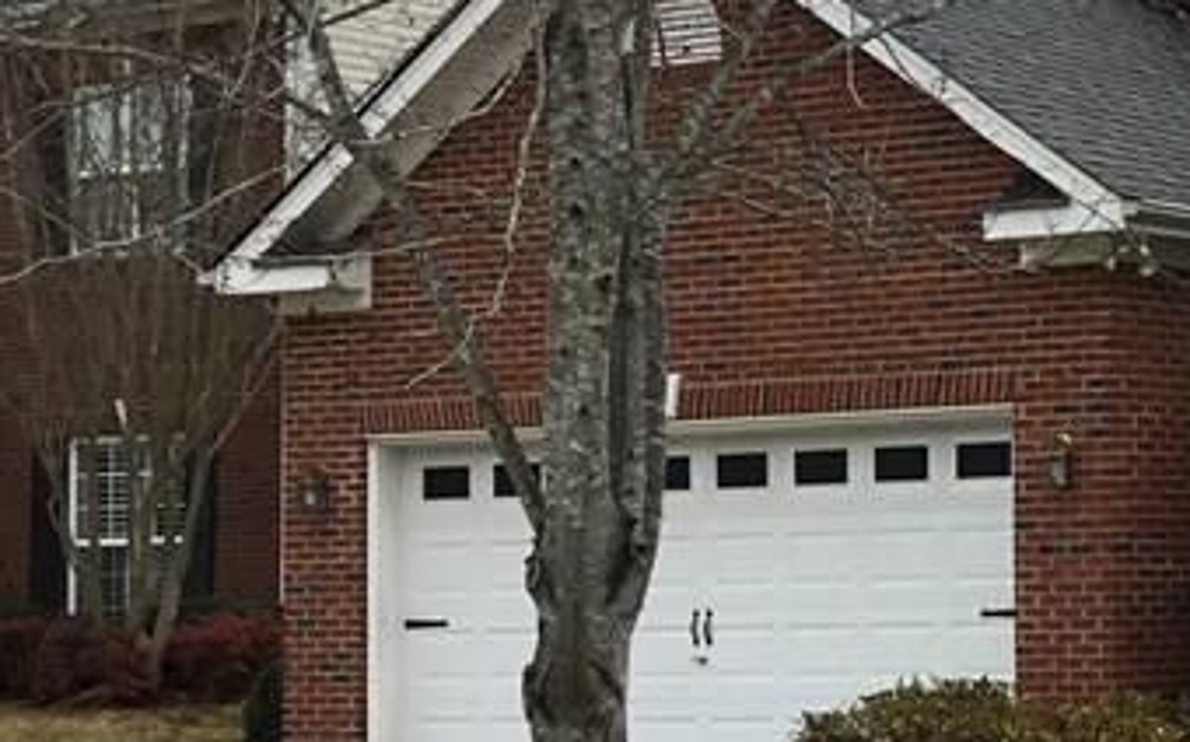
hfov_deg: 19.0
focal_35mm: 99
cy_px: 364
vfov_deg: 13.2
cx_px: 1670
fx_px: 3209
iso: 25
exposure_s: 1/673
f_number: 2.4
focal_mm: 3.3
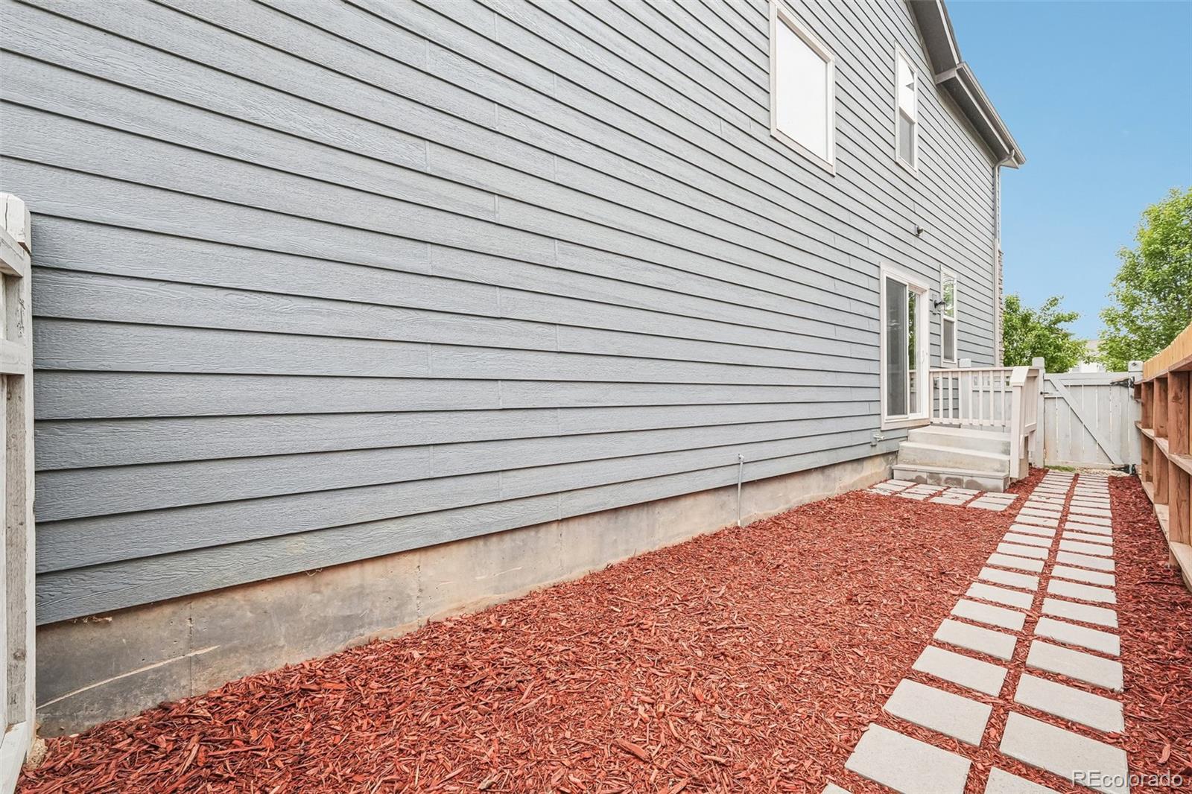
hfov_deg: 100.4
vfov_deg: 77.3
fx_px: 497
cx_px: 596
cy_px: 397
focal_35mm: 15
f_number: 8
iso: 800
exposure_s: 1/320
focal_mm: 10
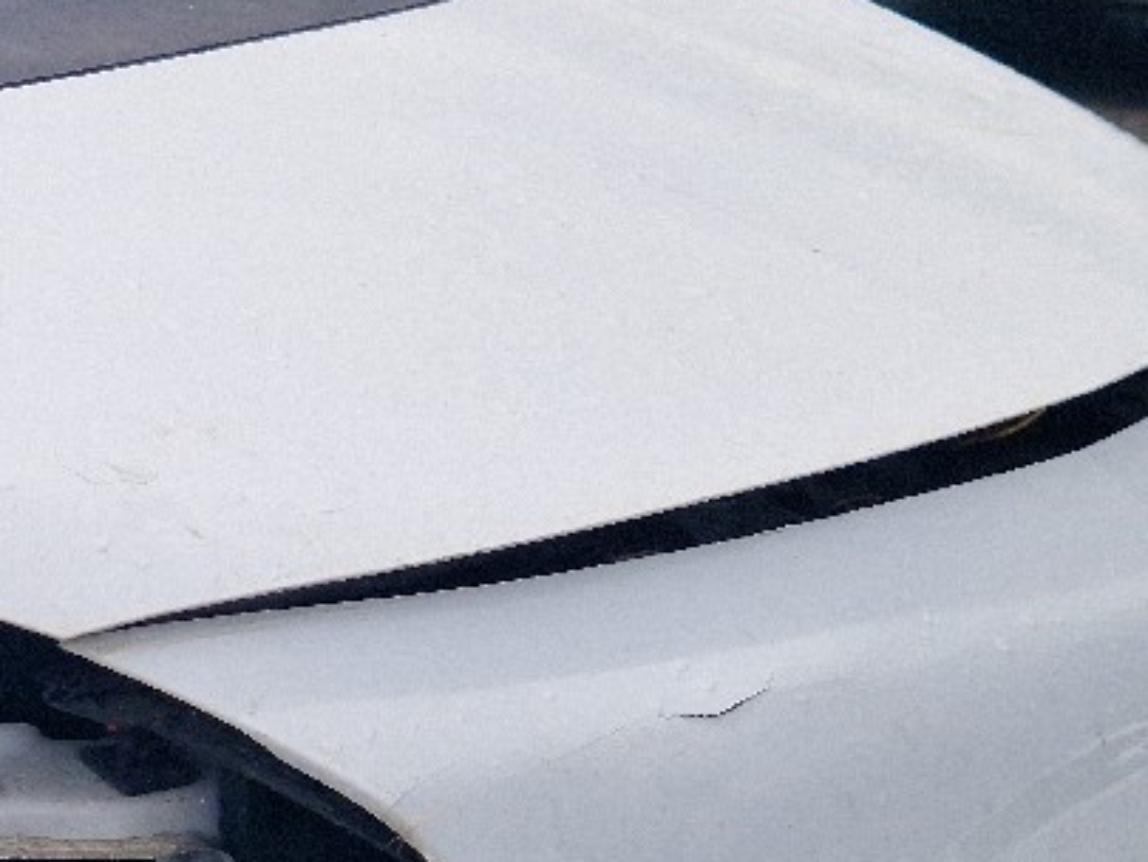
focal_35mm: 109
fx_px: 3616
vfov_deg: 13.5
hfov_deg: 16.2
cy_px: 780
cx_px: -663
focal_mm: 5.4
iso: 50
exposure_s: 1/1667
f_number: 1.8
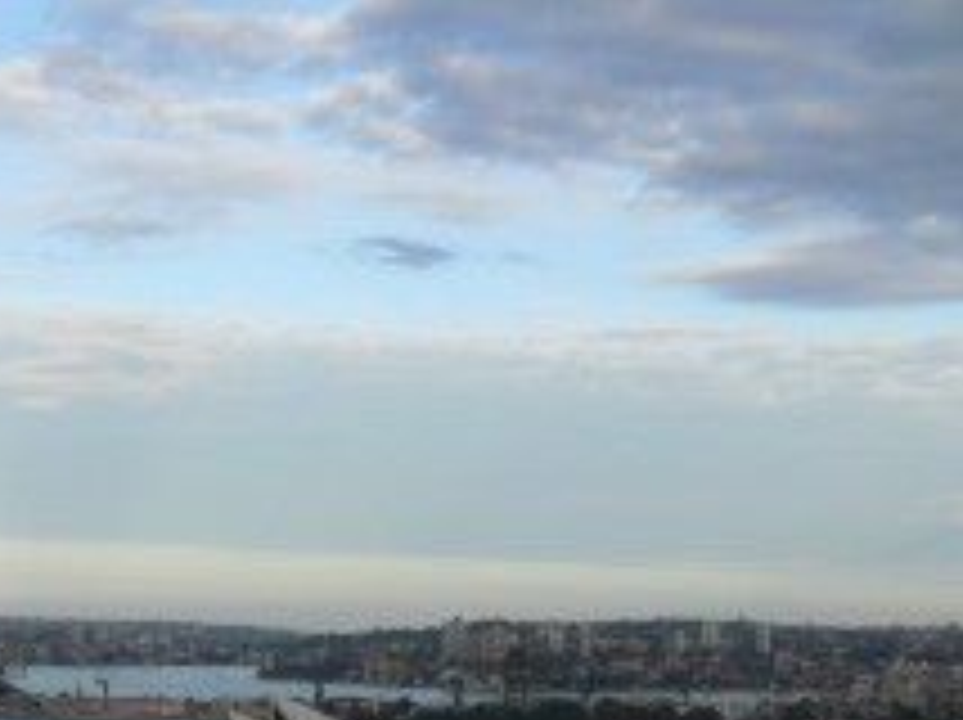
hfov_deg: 25.6
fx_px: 2001
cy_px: 738
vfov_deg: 19.7
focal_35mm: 72
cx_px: -18
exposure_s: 1/250
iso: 100
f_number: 4.5
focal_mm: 7.4
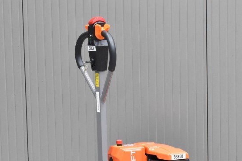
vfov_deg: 11.1
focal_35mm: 123
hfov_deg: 16.5
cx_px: 210
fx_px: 827
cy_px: 142
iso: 1250
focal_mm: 38
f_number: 7.1
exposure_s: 1/15
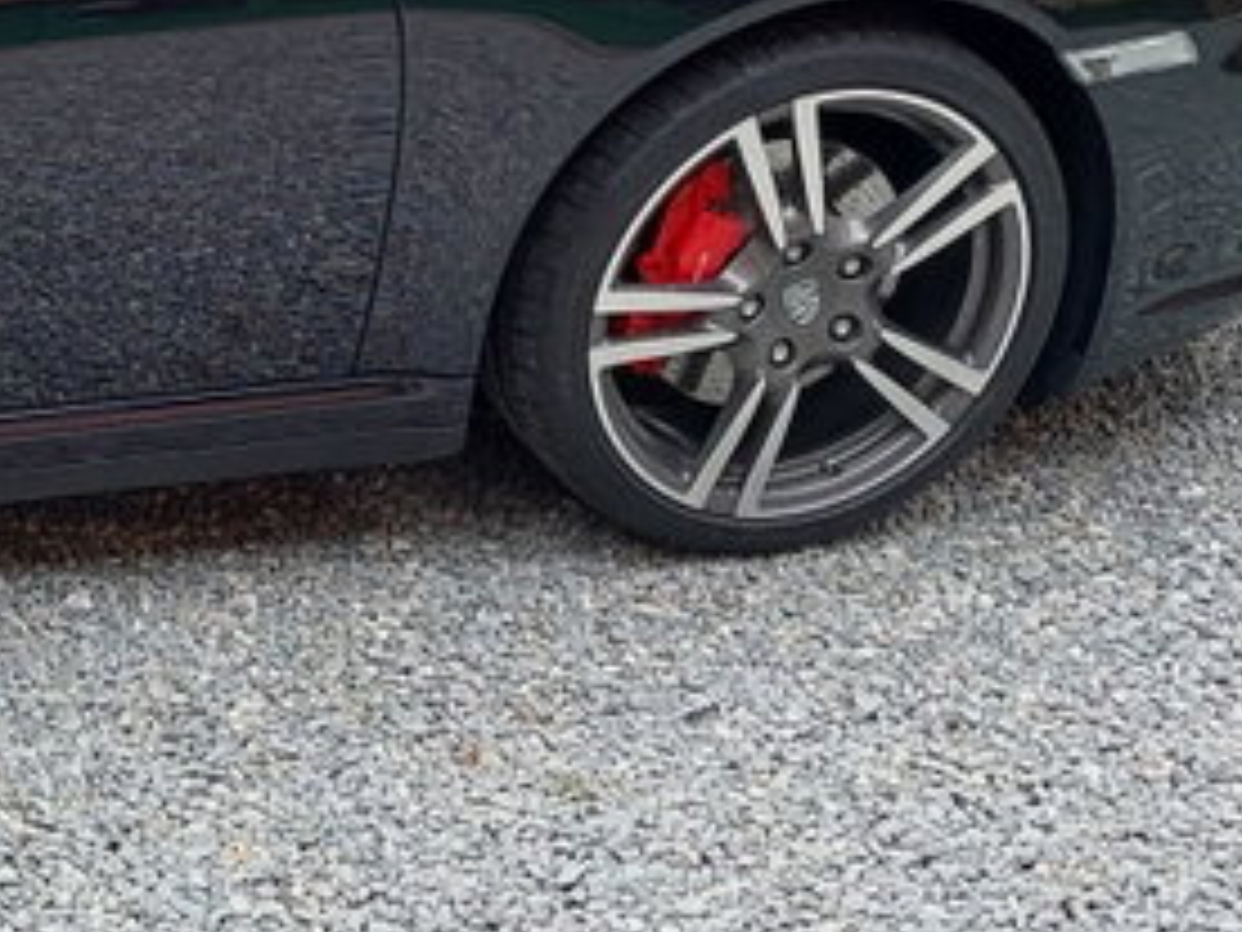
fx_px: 3588
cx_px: -544
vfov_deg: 14.6
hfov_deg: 17.8
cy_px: 104
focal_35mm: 100
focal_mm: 4
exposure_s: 1/110
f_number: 1.8
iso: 20
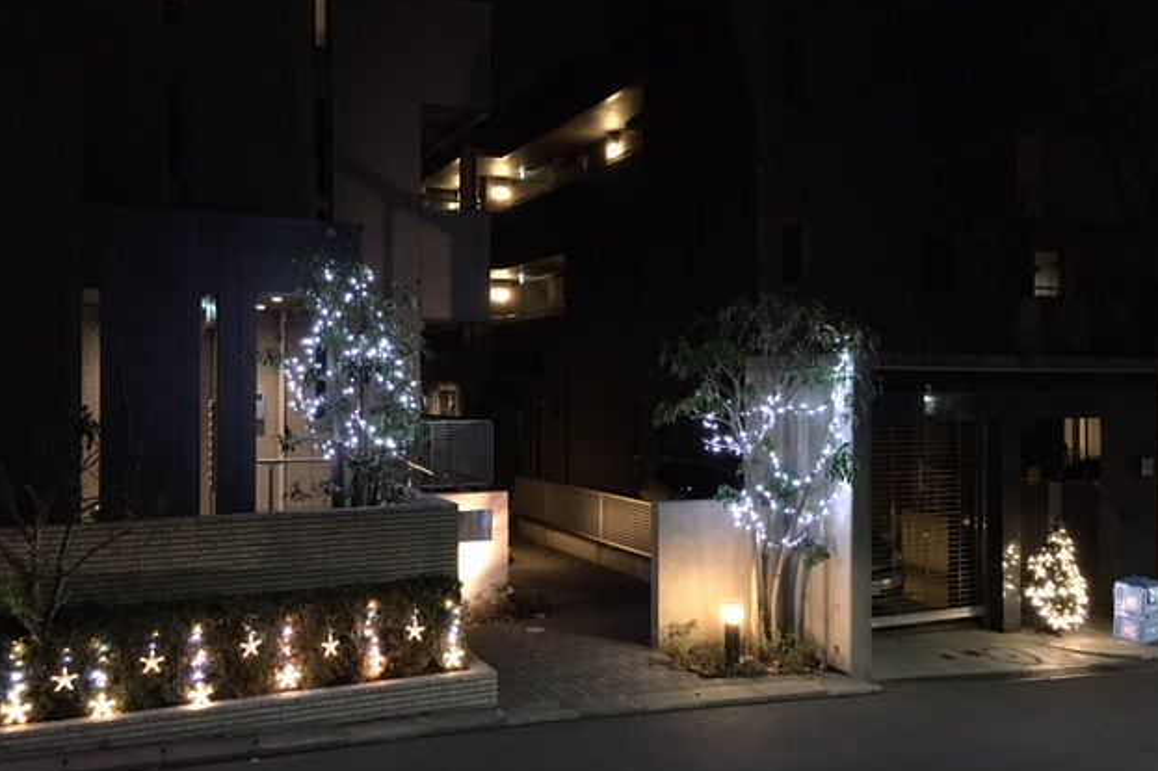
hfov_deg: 60.3
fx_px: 997
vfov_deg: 42.3
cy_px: 381
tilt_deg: -0.5
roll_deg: +0.6
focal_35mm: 31
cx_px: 589
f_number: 2.2
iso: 640
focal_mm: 4.15
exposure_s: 1/15
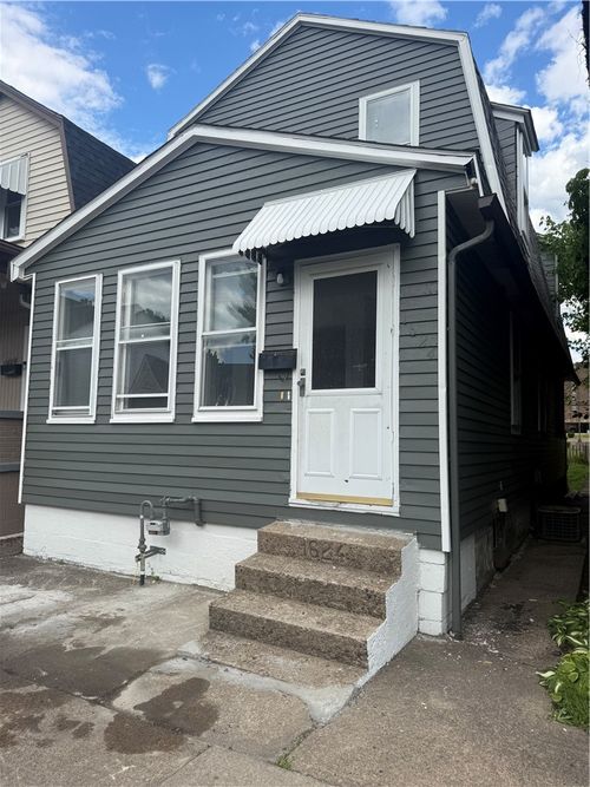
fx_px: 546
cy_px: 394
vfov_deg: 71.6
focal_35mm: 24
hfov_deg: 56.8
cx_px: 295
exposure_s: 1/2525
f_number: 1.78
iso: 80
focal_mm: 6.76
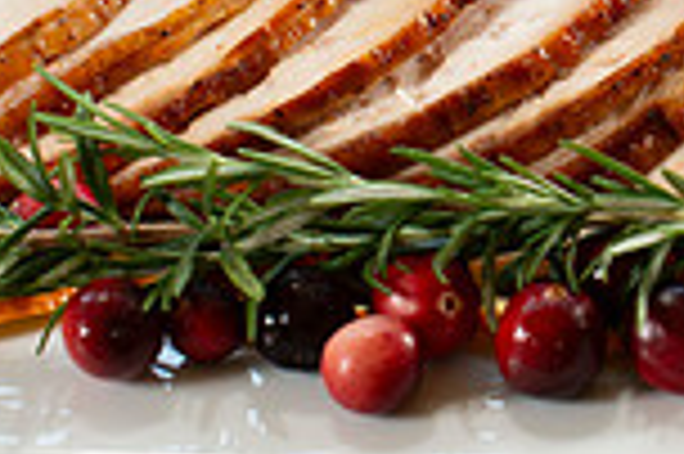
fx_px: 3625
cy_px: -196
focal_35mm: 191
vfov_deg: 7.1
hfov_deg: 10.6
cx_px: 837
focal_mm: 50
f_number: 5.6
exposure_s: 1/100
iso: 250
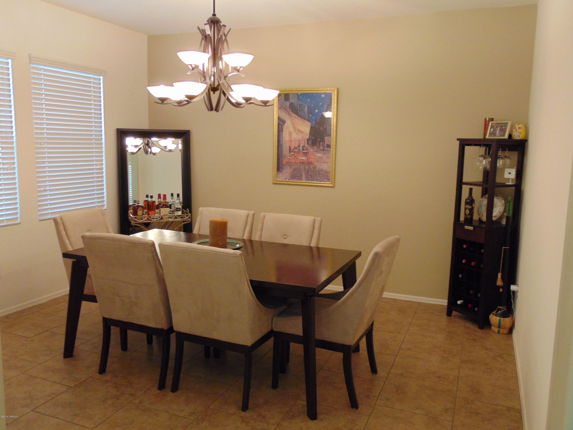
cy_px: 215
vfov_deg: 46.8
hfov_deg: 60.0
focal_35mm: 30
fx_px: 497
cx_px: 286
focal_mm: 5.4
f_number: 3.1
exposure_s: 1/30
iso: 250
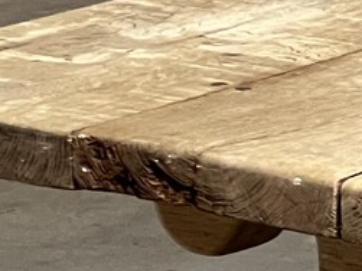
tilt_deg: -15.4
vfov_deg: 3.0
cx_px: 849
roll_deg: +0.2
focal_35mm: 491
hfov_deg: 4.0
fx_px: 5132
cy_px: 414
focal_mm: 9
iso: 400
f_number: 2.8
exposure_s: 1/50
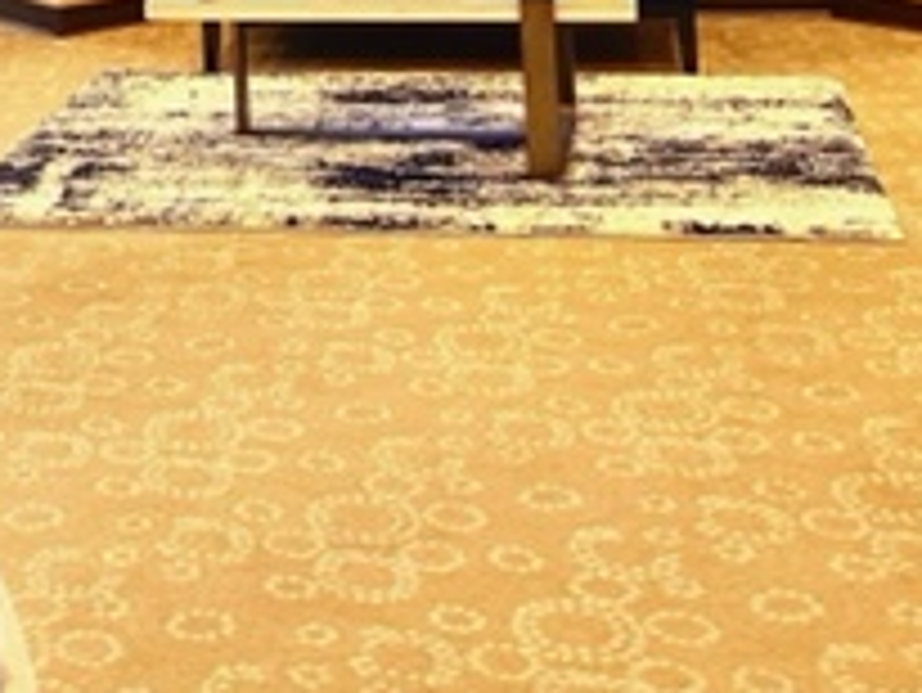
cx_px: 103
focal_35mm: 81
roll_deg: +2.8
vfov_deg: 16.4
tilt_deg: -0.1
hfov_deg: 23.5
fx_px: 2159
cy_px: -382
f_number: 1.6
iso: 50
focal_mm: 5.1
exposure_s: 1/120
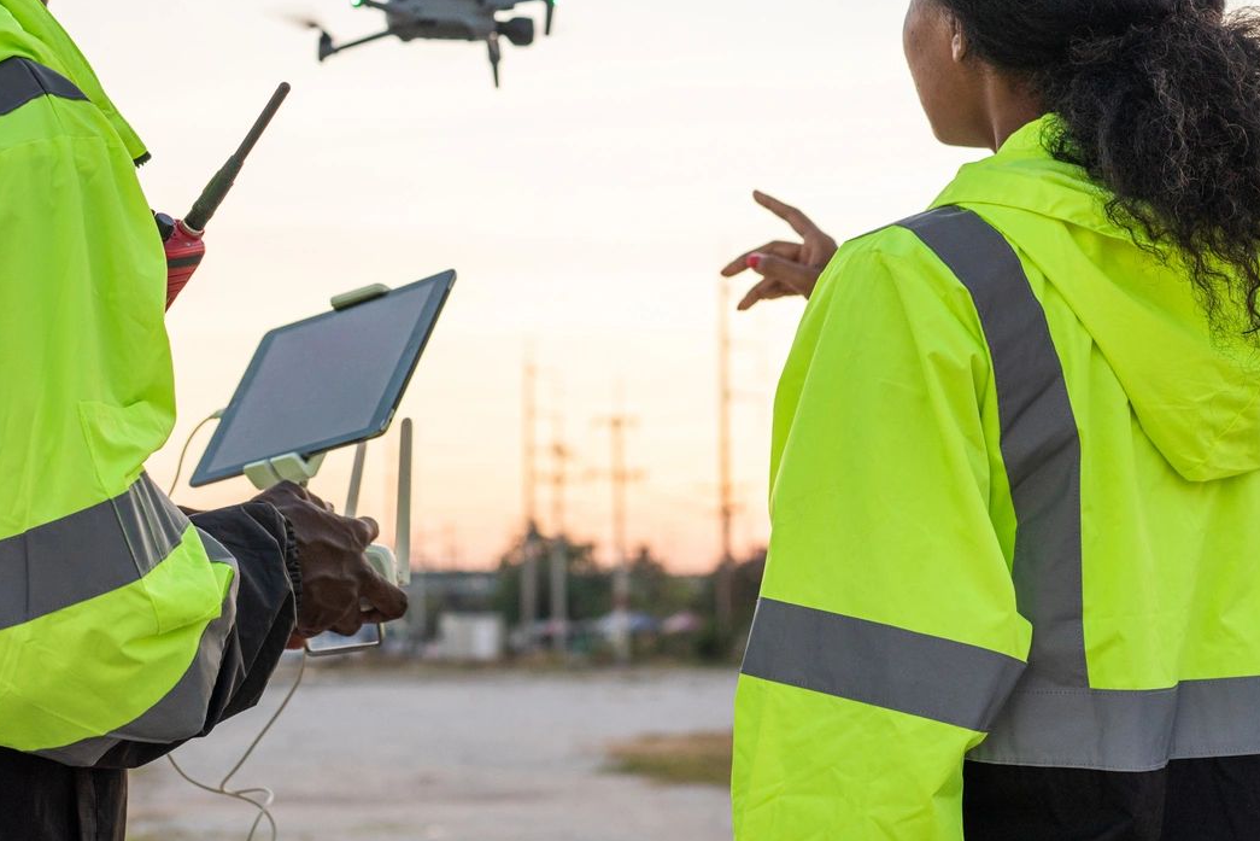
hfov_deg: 28.3
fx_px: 2485
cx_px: 462
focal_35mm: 71
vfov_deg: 19.0
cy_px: 189
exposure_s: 1/500
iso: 320
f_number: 3.2
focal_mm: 35
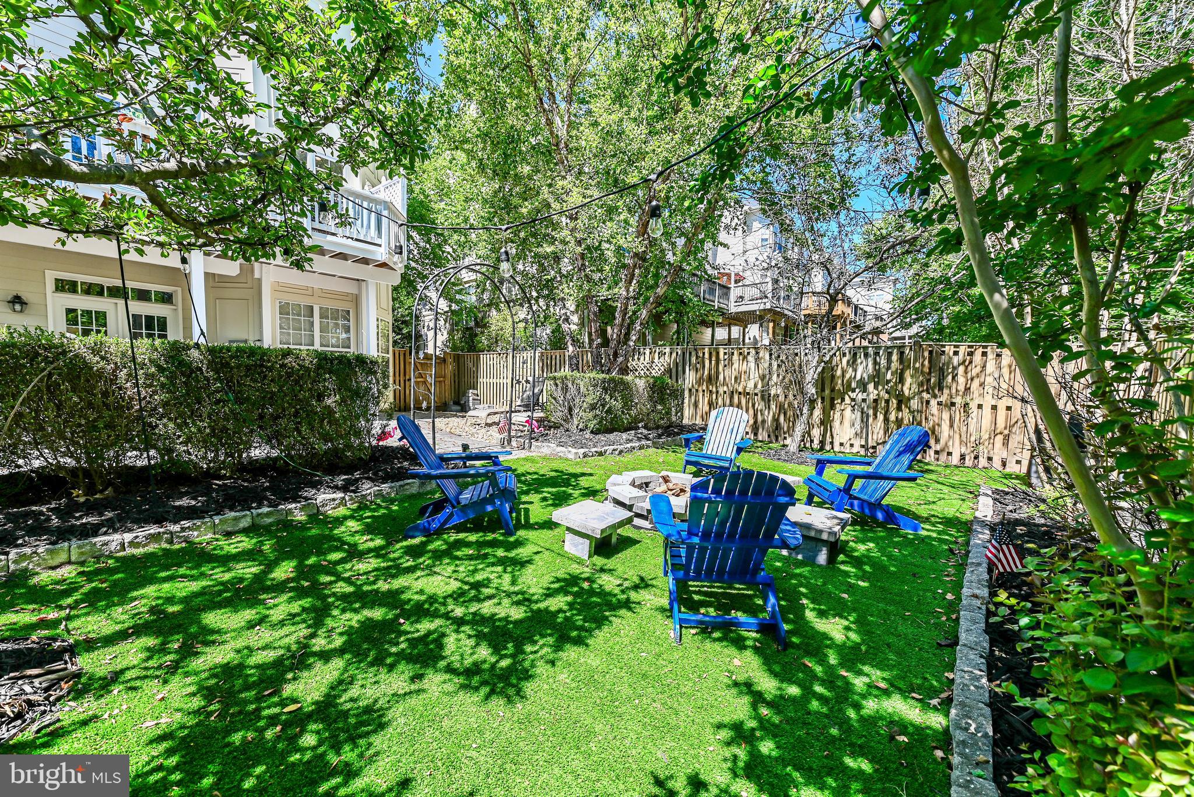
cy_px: 398
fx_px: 464
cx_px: 597
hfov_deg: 104.2
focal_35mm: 14
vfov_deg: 81.3
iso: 100
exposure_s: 1/320
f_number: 6.3
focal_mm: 14
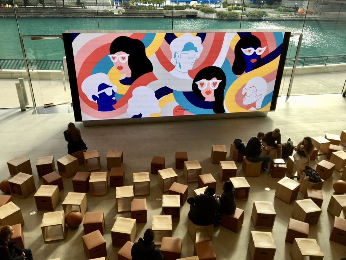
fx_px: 290
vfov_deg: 48.2
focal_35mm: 29
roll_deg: -1.5
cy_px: 130
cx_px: 173
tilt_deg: -26.9
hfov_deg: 61.7
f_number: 2.2
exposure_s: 1/153
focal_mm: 4.15
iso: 25
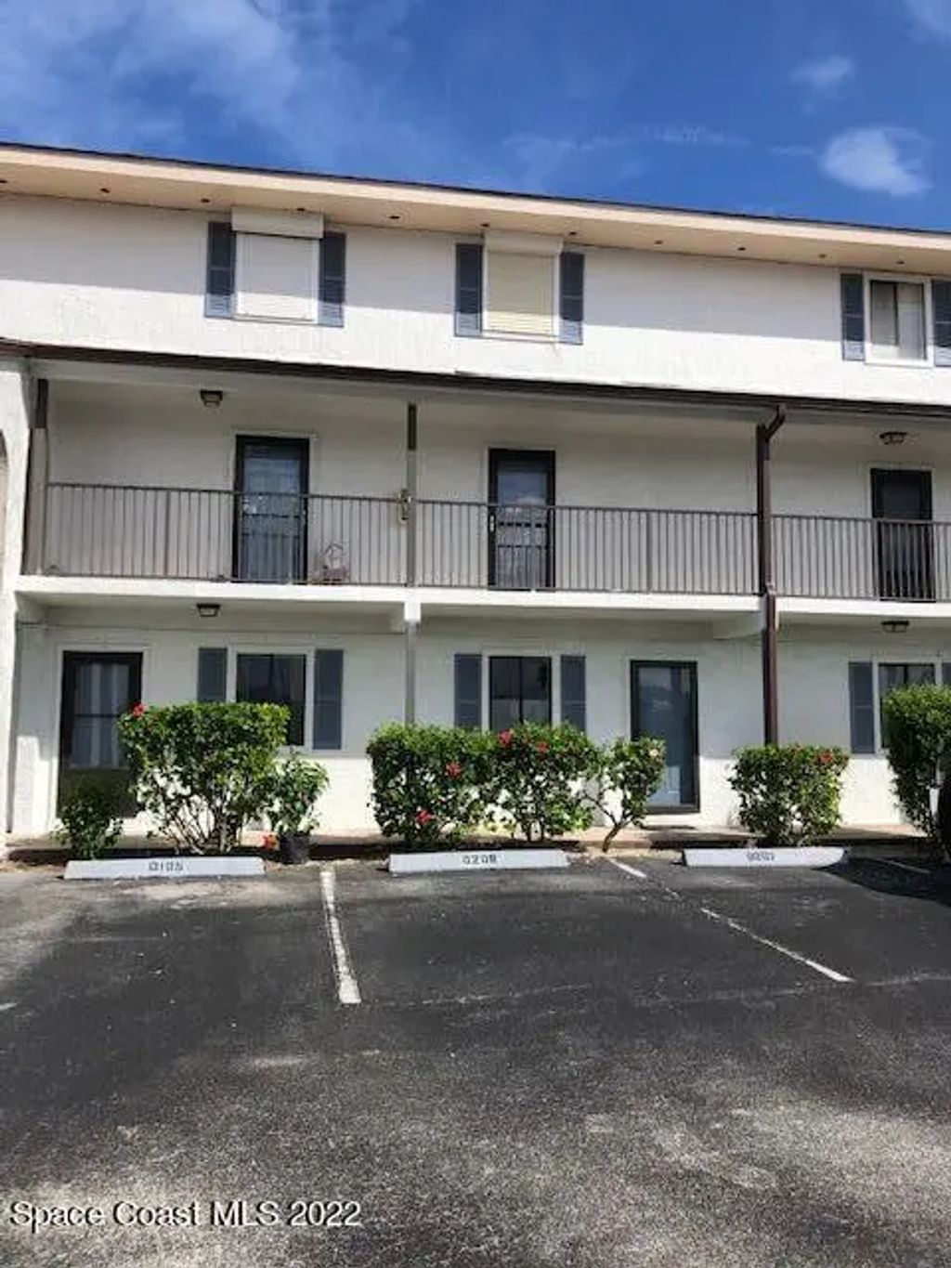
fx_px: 1025
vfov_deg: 63.4
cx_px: 476
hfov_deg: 49.8
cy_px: 634
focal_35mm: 28
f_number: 1.8
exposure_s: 1/2315
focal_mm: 4
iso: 20
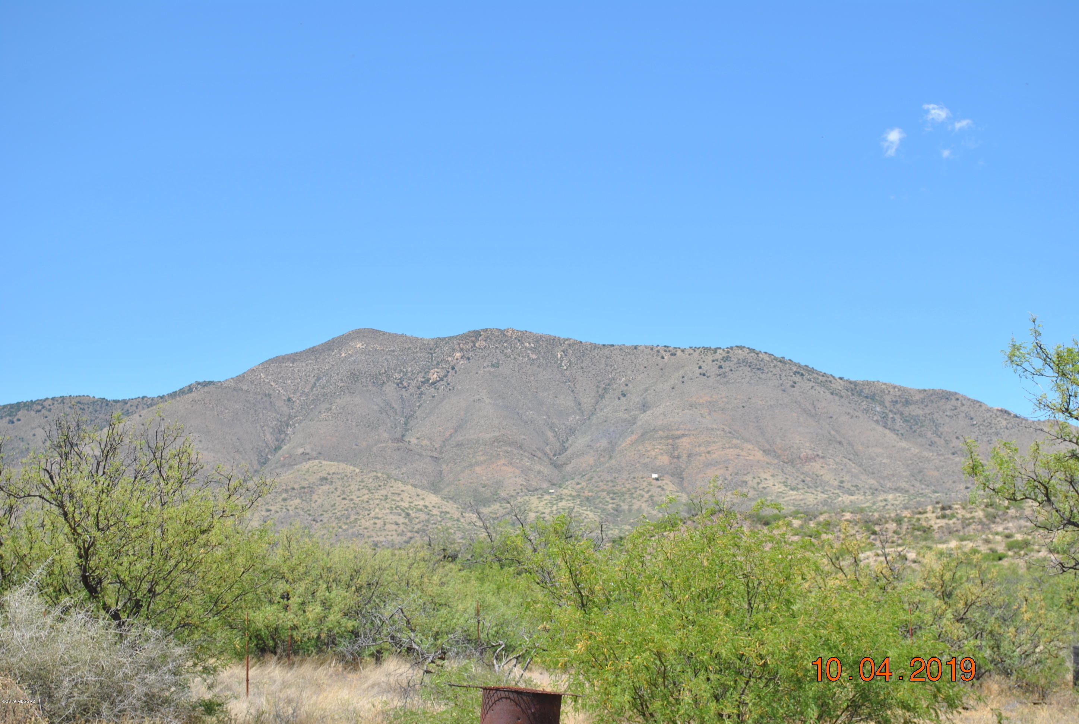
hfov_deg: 30.5
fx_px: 1982
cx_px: 540
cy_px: 362
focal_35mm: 66
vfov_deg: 20.7
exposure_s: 1/250
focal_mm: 44
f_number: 8
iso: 100
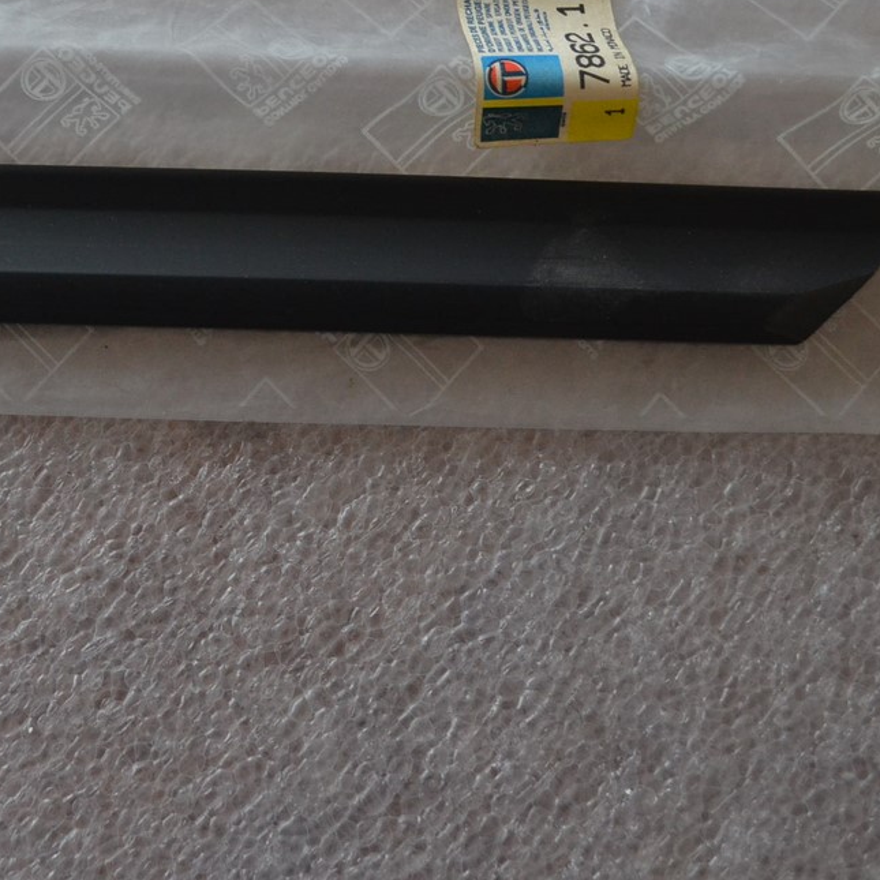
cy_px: 272
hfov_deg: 26.3
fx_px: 1841
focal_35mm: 64
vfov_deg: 26.7
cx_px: 145
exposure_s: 1/60
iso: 1000
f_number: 4
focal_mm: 24
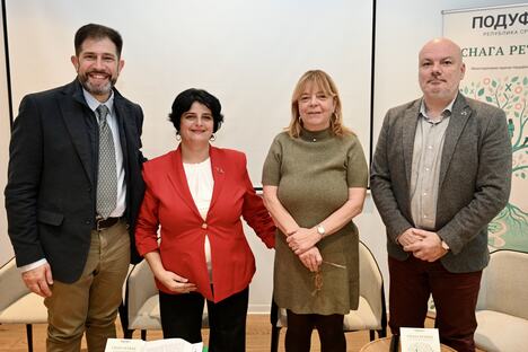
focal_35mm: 28
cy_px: 176
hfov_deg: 64.6
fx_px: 418
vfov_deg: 45.7
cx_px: 264
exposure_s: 1/60
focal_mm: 28.5
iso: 2000
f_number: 4
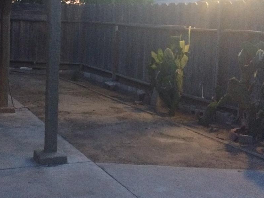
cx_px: 72
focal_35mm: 55
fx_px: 419
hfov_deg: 34.3
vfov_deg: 26.3
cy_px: 59
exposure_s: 1/20
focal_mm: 4.15
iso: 320
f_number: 2.2
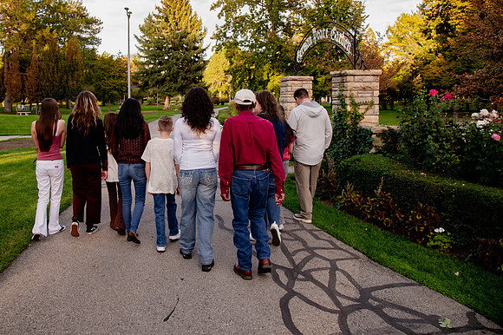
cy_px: 130
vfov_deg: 44.1
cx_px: 195
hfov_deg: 62.3
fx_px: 411
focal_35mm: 29
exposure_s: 1/320
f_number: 6.3
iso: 1250
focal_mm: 24
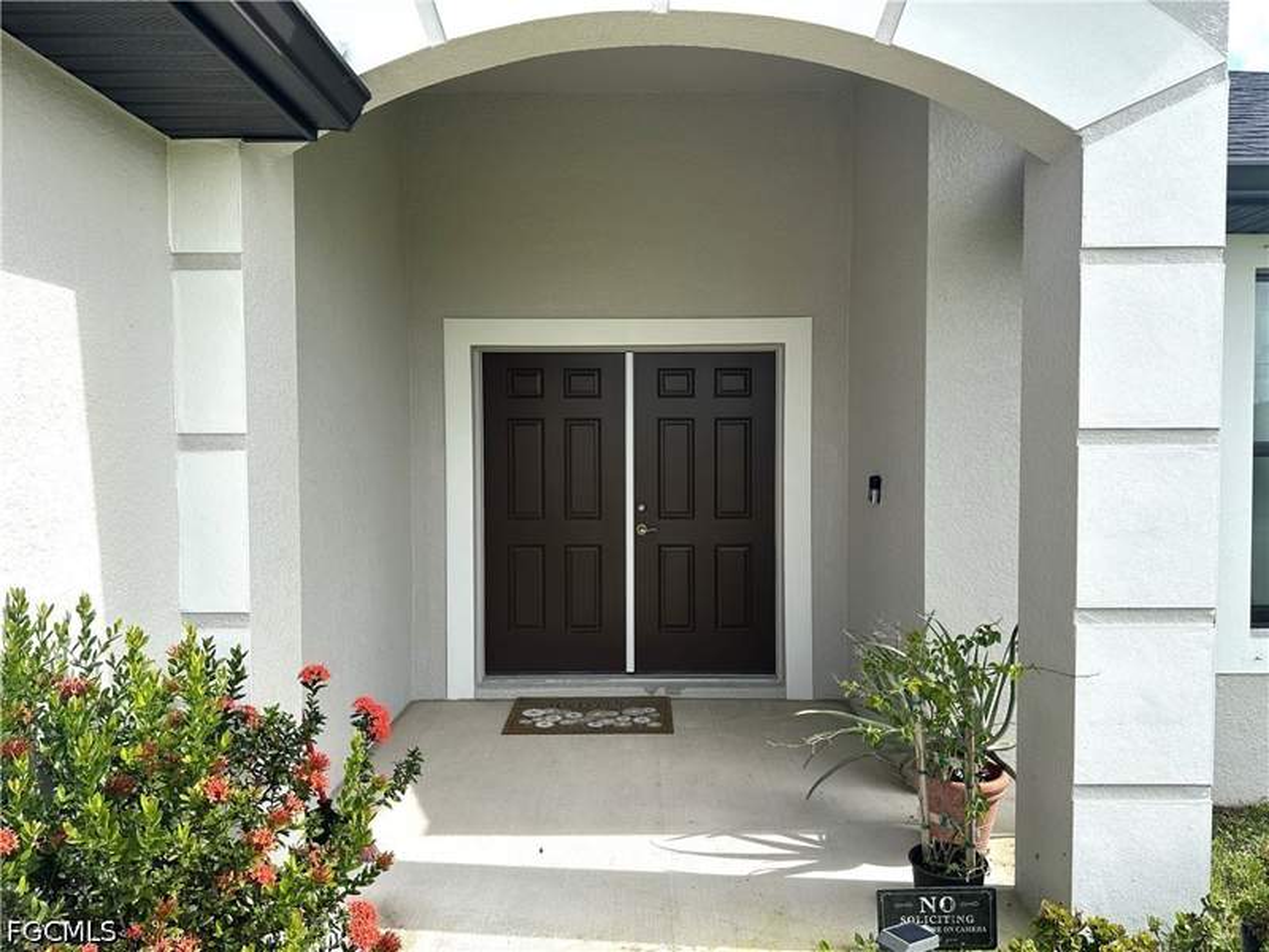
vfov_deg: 56.8
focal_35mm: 24
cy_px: 476
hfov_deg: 71.6
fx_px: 880
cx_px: 634
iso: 80
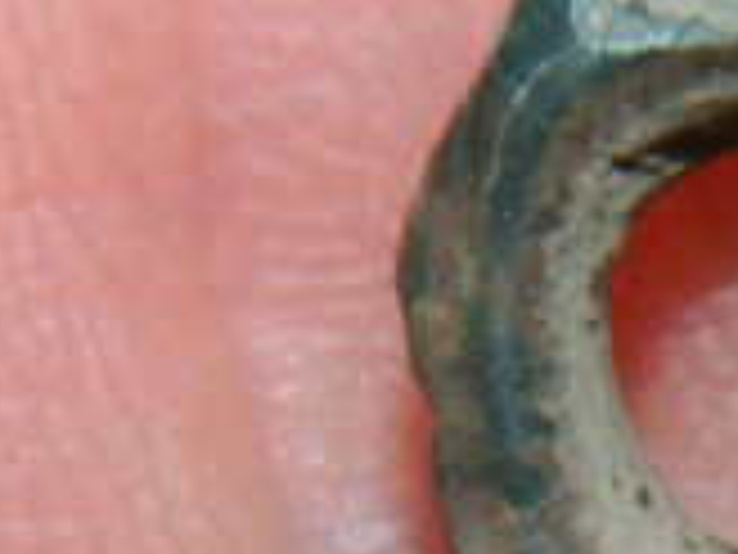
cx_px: 997
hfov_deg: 2.9
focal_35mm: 671
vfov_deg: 2.2
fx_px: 14305
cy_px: 968
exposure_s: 1/60
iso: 200
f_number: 12.6
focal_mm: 18.6
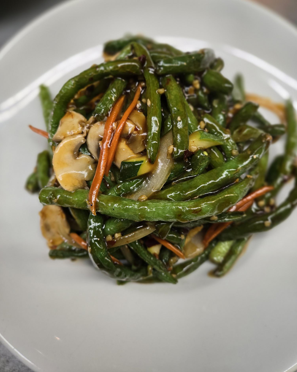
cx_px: 148
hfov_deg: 58.8
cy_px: 173
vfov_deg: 70.2
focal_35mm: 24
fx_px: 264
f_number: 1.8
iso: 400
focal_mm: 5.4
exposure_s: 1/120
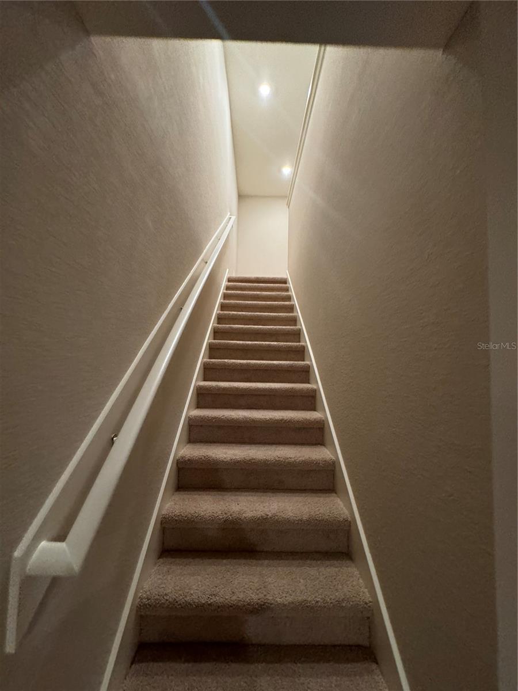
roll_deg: -0.3
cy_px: 346
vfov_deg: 102.1
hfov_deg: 85.7
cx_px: 259
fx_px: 279
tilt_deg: +0.8
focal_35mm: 14
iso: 500
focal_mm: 2.22
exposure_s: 1/60
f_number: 2.2
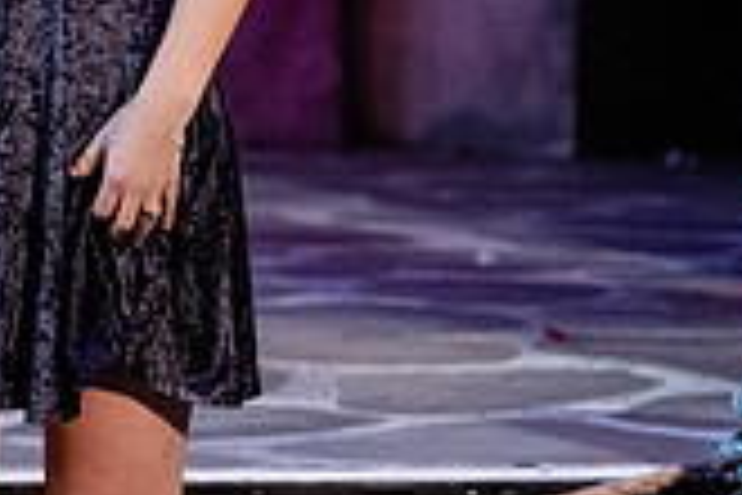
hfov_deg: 5.8
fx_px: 7234
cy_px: -106
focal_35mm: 351
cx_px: -117
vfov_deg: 3.9
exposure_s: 1/250
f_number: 2.8
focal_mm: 100
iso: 6400
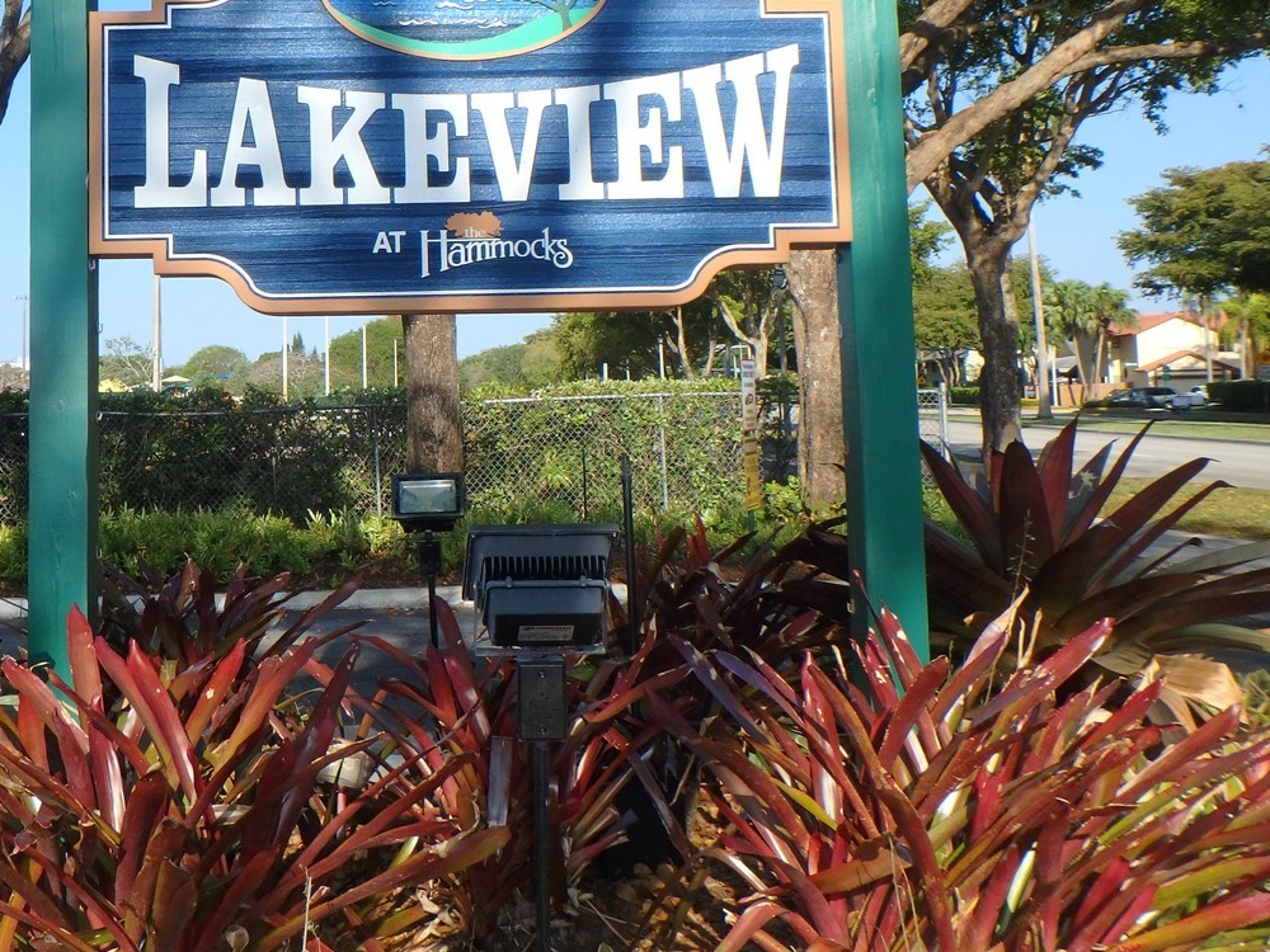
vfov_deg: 35.5
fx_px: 1468
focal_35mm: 40
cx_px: 370
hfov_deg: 45.7
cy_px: 287
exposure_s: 1/640
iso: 125
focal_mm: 4.5
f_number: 4.1
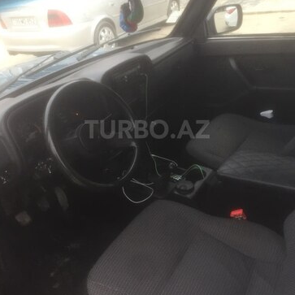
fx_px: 337
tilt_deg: -25.9
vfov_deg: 47.1
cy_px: 129
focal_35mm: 35
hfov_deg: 47.2
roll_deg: +7.5
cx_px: 147
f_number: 2.2
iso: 64
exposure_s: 1/33
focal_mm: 4.15
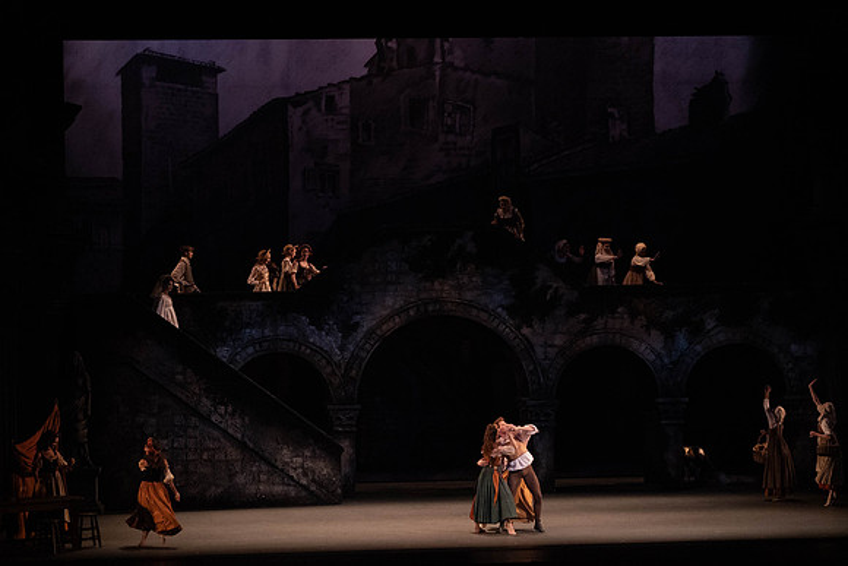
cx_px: 424
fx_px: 2356
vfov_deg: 13.7
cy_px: 283
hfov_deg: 20.4
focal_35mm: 100
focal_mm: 100
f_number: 4.5
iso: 8000
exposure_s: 1/250
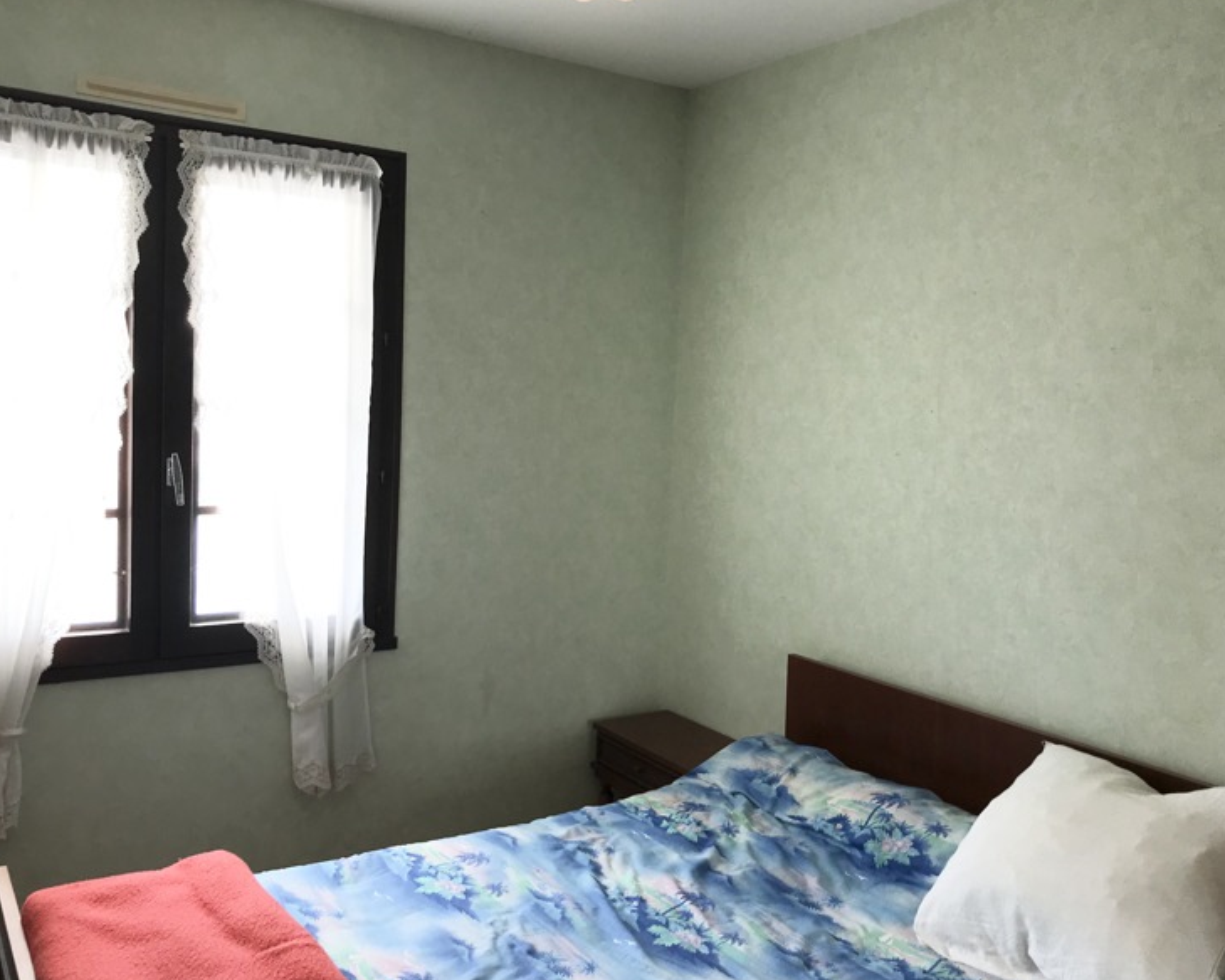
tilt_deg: -3.7
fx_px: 1088
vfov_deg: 48.5
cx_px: 586
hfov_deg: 58.8
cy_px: 484
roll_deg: -2.2
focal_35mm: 30
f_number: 1.8
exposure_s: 1/100
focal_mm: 3.99
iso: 25
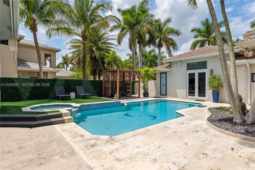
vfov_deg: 67.4
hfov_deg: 90.0
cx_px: 128
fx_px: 127
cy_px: 85
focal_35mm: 18
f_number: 8
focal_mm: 12
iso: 640
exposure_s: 1/2500
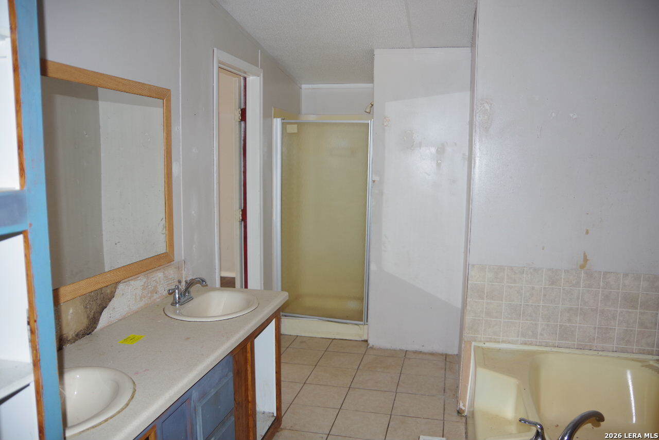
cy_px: 220
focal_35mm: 27
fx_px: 494
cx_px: 330
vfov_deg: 48.0
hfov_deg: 67.4
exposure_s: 1/50
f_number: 3.5
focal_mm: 18
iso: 200
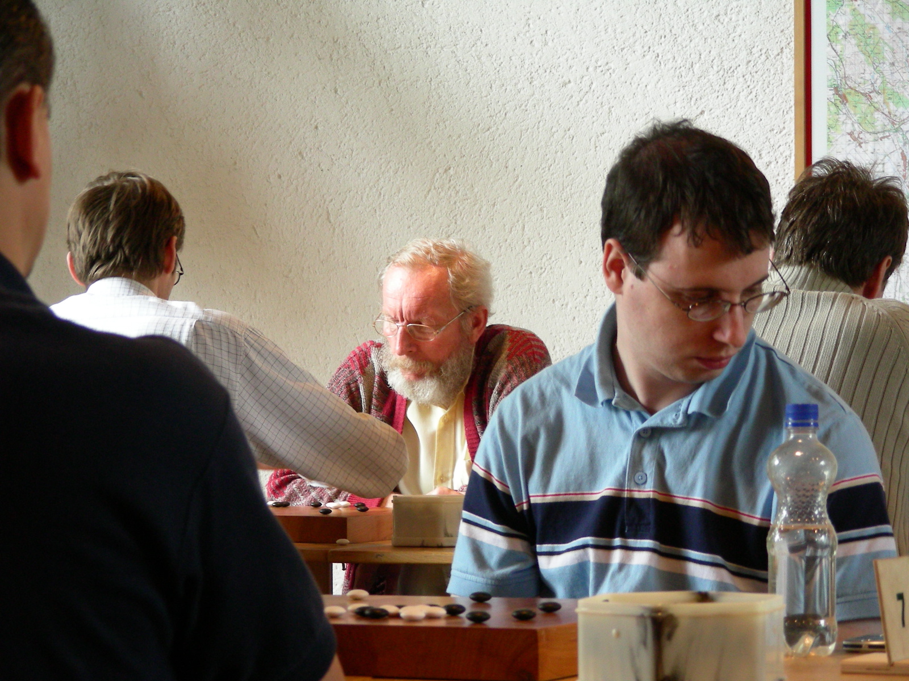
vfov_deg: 11.6
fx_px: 3361
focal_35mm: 128
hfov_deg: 15.4
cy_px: 340
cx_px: 454
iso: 200
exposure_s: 1/30.5
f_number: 3.5
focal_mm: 21.3
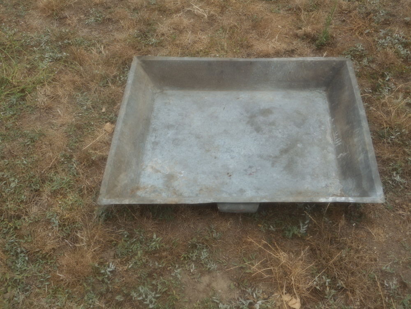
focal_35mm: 44
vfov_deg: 32.9
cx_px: 206
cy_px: 154
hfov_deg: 42.9
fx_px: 522
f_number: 4.7
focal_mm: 7.9
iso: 80
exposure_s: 1/320
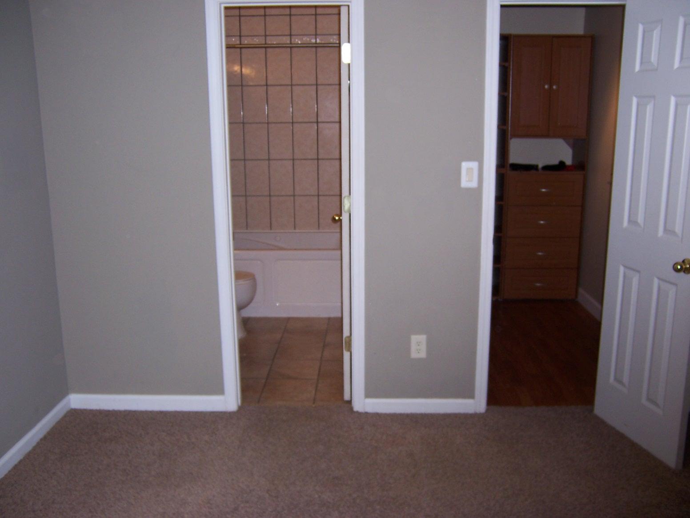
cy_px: 259
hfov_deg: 55.4
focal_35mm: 33
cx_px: 345
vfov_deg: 42.9
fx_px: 658
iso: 80
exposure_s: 1/60
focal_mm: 5.5
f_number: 2.8
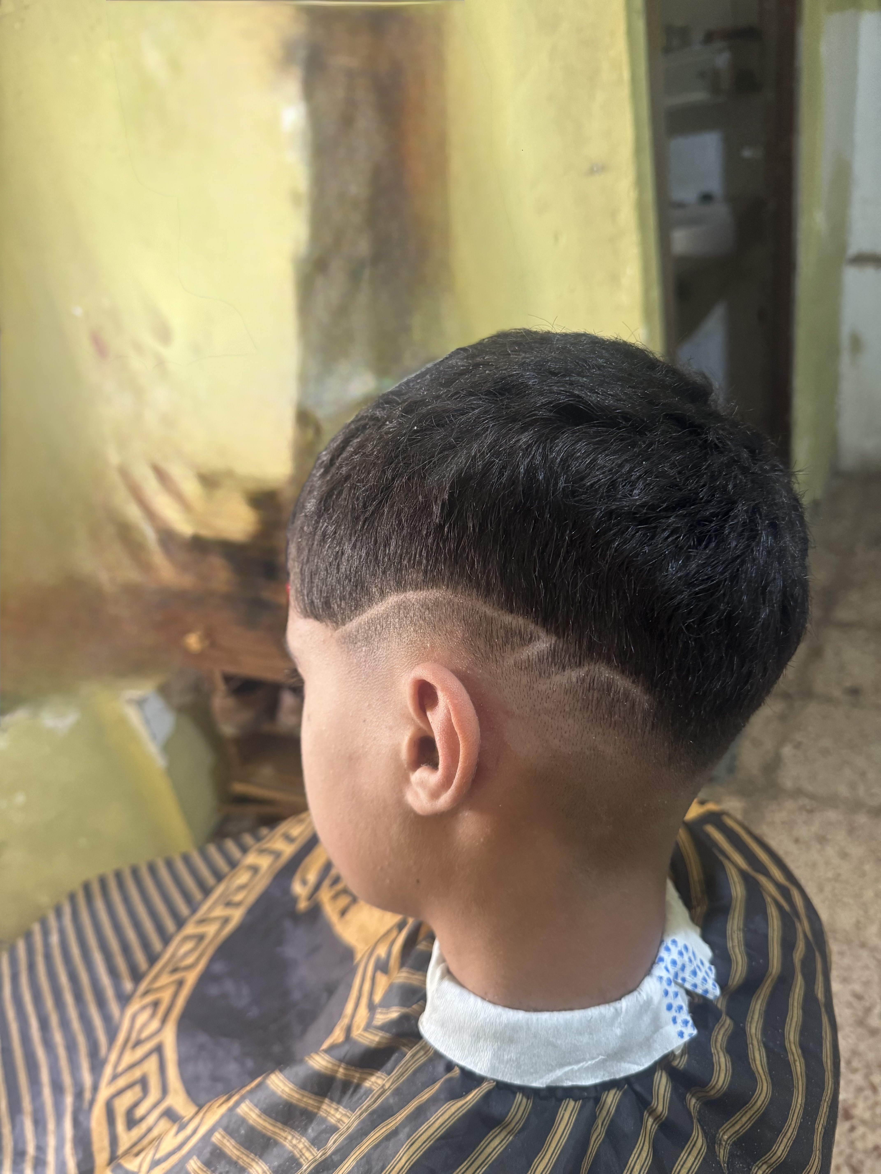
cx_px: 440
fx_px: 814
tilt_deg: -26.6
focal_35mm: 24
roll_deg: +11.6
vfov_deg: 71.6
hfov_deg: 56.8
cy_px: 587
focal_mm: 6.76
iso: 500
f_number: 1.78
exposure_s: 1/50
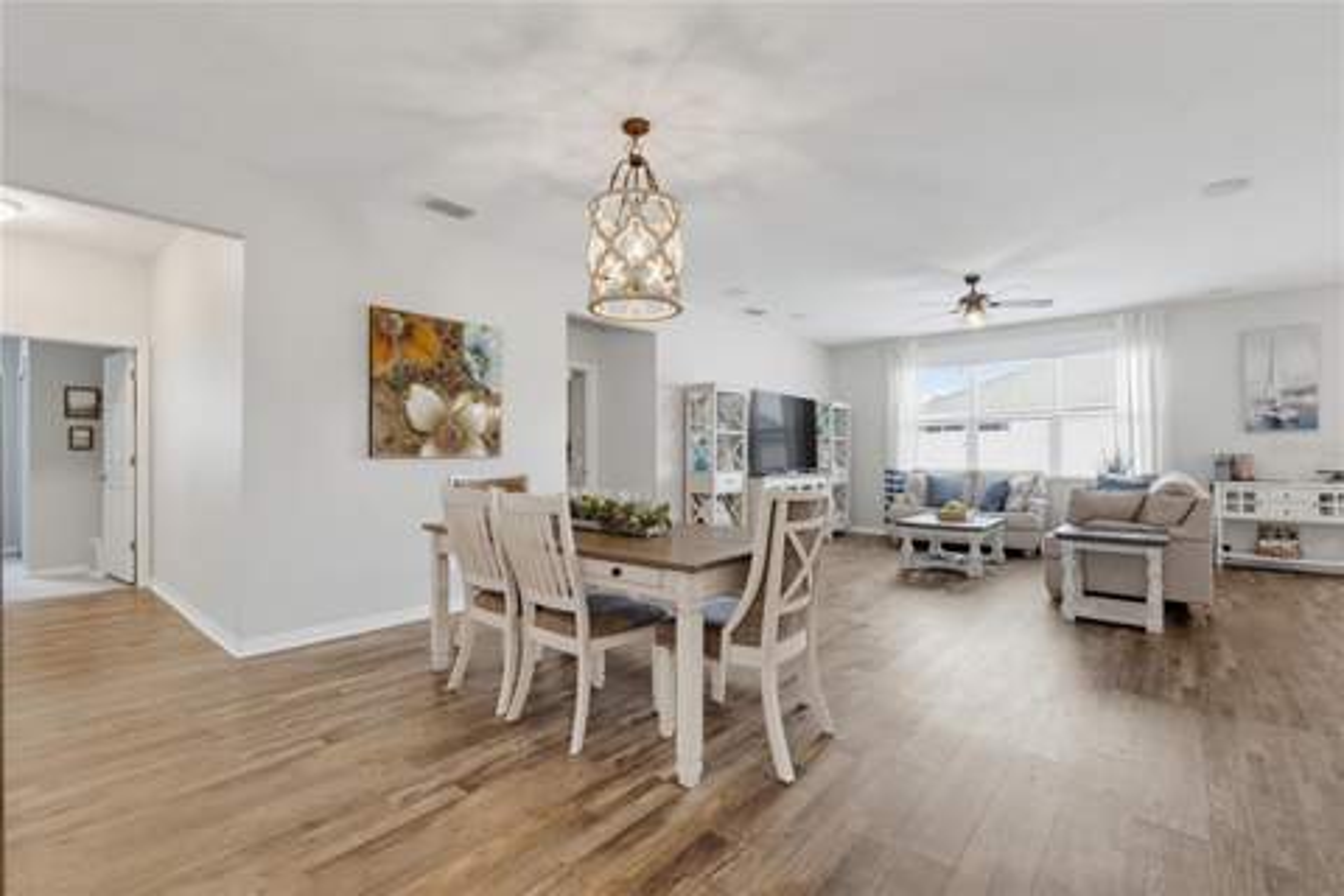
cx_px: 672
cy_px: 448
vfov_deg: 72.1
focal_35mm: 16
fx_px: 616
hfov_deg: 95.0
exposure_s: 1/15
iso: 1600
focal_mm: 16.5
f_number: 13
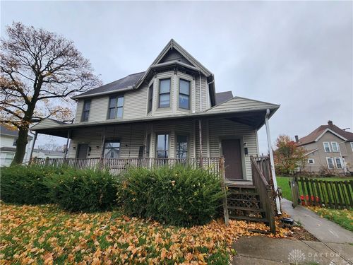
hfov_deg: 106.2
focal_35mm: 13
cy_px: 132
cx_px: 176
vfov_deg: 89.9
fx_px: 133
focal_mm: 2.2
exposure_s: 1/305
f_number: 2.2
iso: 50
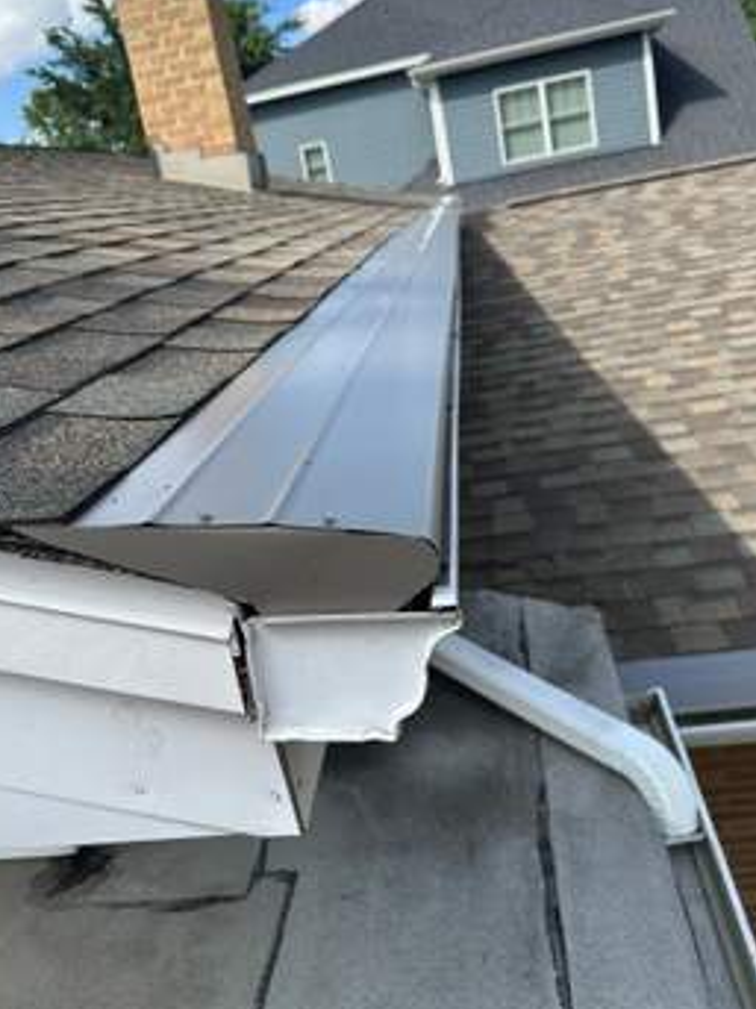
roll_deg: +10.8
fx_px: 816
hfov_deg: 49.7
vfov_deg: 63.2
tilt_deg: -14.9
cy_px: 441
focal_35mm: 28
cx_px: 359
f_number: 1.78
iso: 80
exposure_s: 1/2070
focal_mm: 6.86
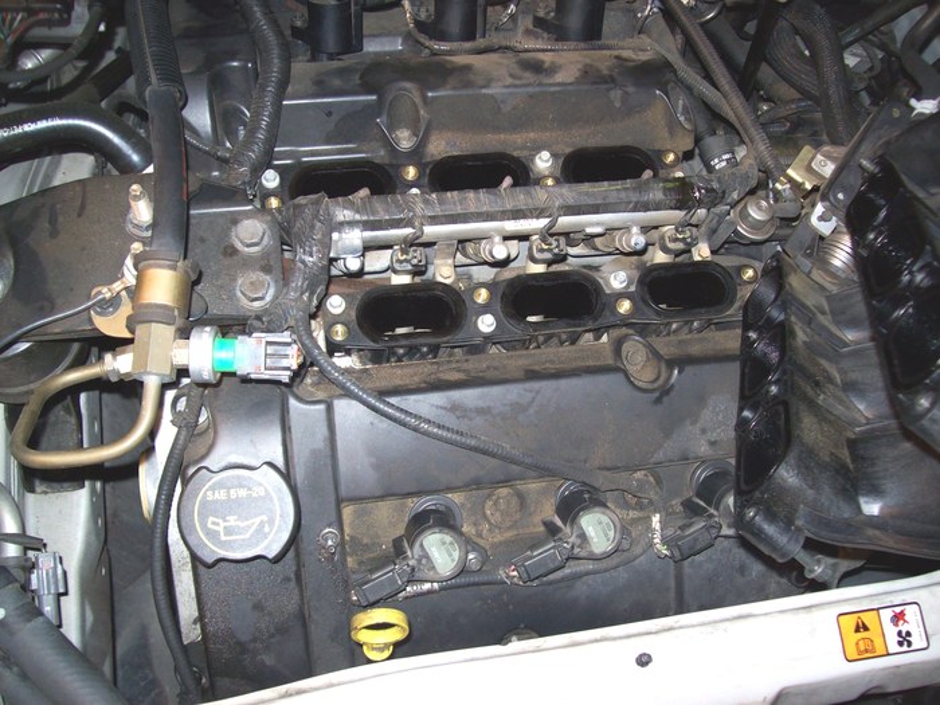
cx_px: 470
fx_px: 978
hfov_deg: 51.4
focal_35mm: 36
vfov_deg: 39.7
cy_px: 352
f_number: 2.7
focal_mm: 6
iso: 80
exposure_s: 1/64
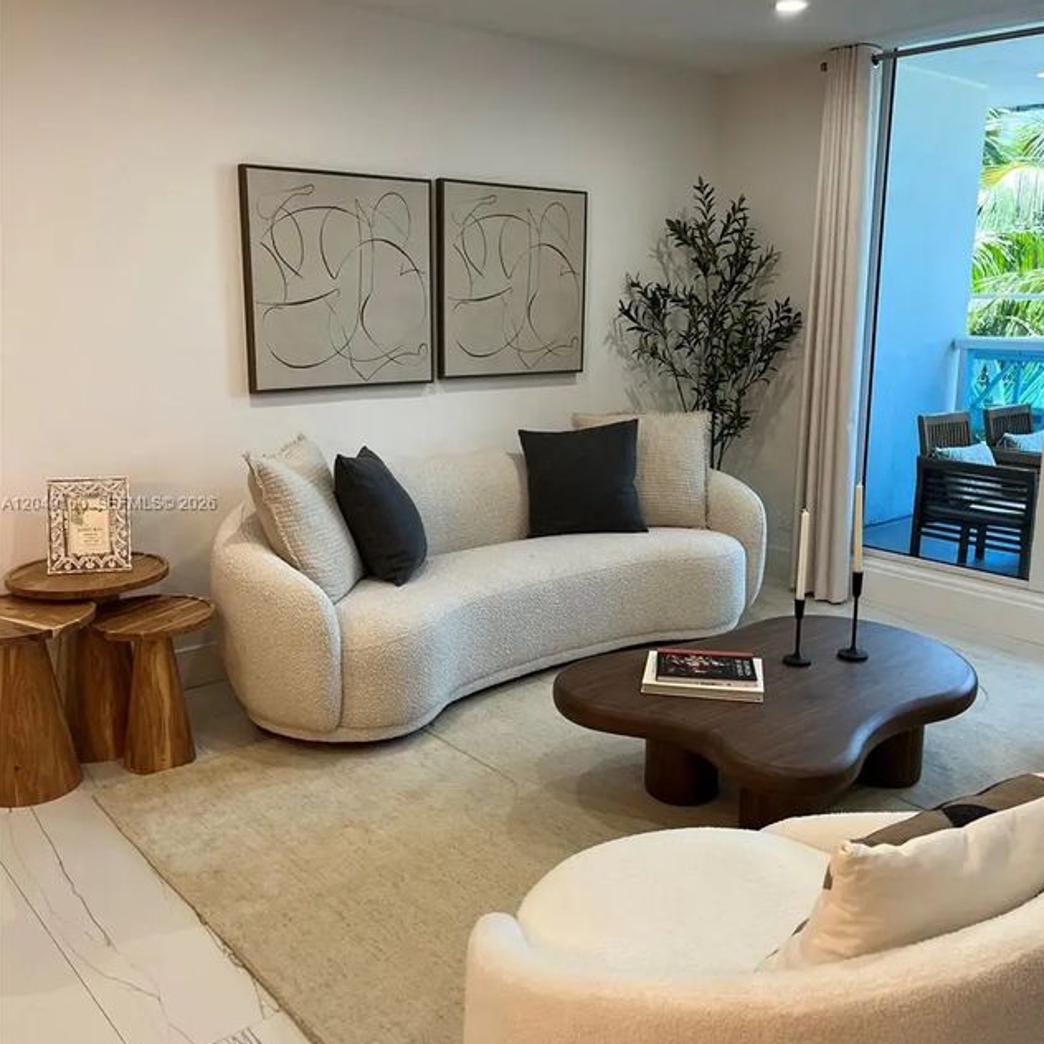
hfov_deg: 52.5
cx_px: 527
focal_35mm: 31
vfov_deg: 52.5
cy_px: 505
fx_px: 1058
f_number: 1.6
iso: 100
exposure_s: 1/120
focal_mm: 5.1
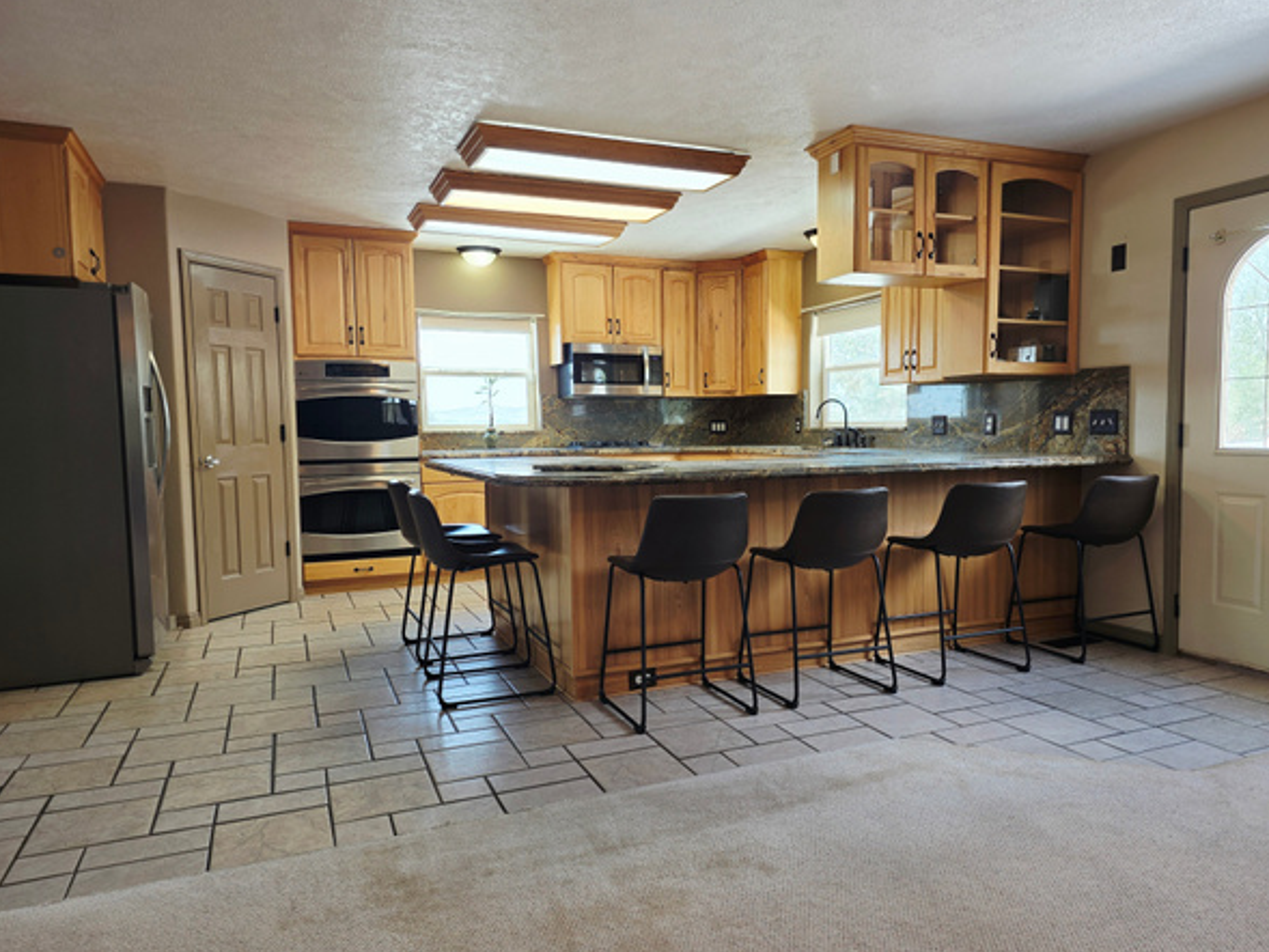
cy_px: 472
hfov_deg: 69.3
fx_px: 917
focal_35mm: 25
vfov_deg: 54.9
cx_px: 681
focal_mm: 6.25
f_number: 1.7
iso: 40
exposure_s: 1/120
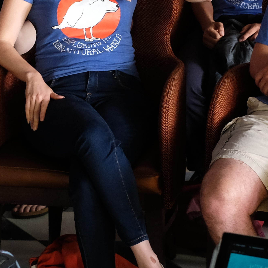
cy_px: 30
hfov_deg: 11.1
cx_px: 94
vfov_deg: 11.0
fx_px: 1384
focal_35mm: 158
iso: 800
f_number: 2.8
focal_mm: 27
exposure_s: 1/60
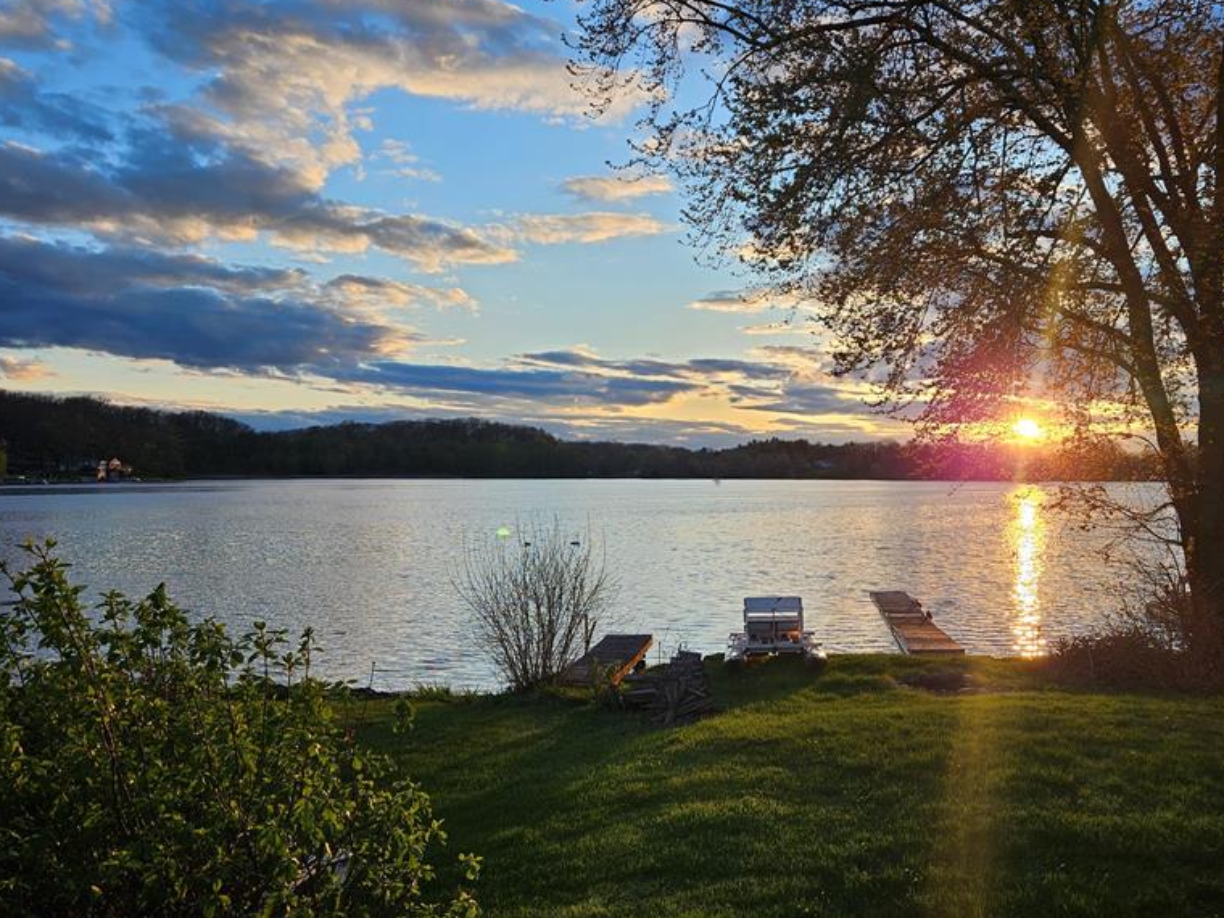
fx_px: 1096
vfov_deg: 45.4
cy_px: 469
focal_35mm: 31
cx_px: 779
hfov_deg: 57.5
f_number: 1.8
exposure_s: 1/628
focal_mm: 5.4
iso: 25
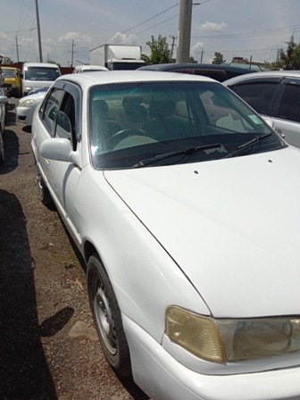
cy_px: 200
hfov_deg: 53.1
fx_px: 300
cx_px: 150
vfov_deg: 67.3
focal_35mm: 26
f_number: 2.2
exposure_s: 1/2439
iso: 104
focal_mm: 3.65
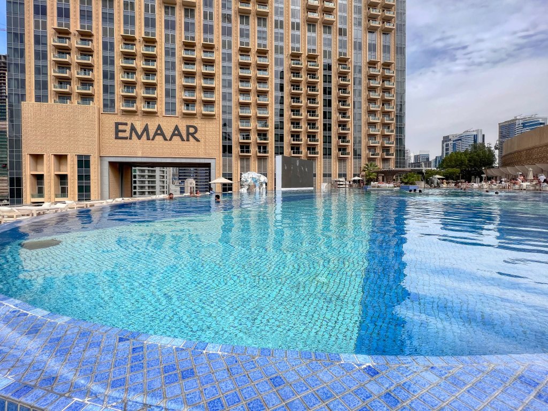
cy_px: 206
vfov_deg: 89.9
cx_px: 274
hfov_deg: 106.2
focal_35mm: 13
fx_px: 206
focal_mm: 1.6
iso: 32
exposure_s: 1/1107
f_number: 1.8
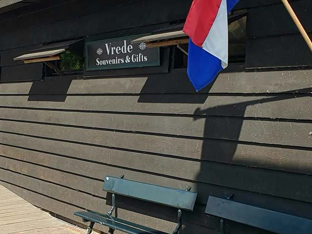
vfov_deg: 23.3
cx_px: 1
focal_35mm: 63
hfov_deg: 28.8
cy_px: 129
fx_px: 568
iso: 50
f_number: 2.4
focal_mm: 4.3
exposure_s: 1/1111
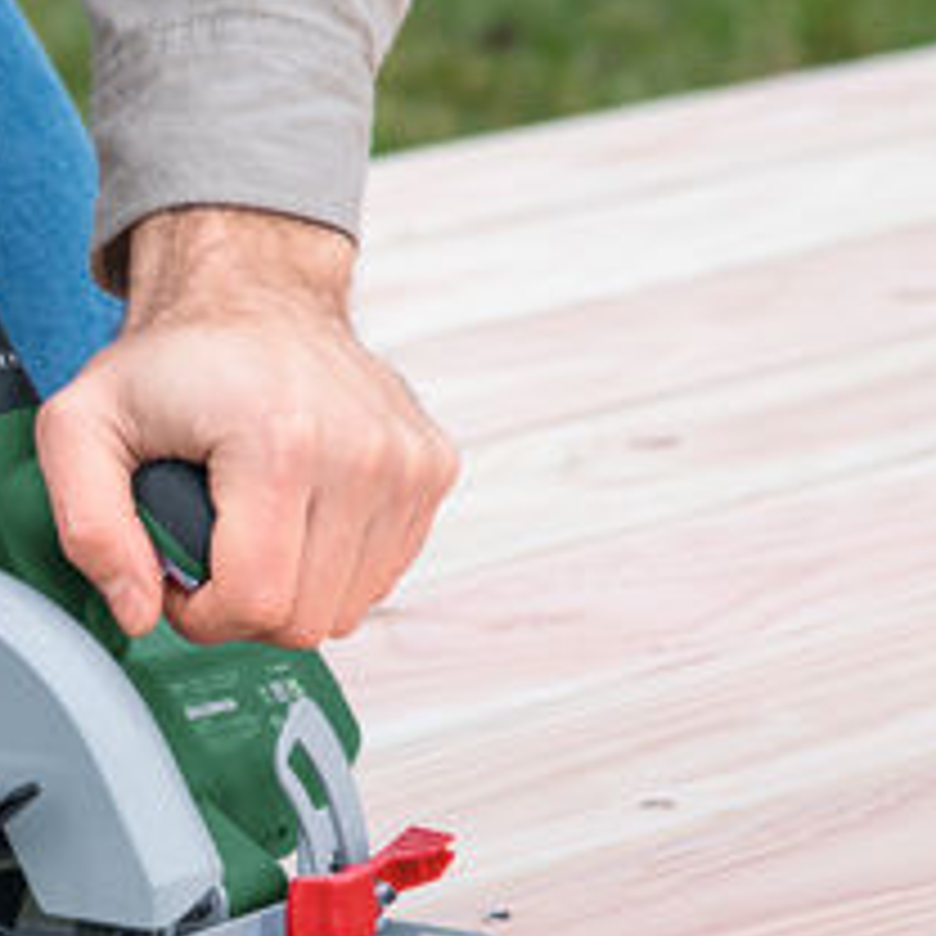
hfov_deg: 4.5
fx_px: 11992
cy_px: 713
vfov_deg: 4.5
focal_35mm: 392
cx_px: -279
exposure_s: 1/160
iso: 400
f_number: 5.6
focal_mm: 120
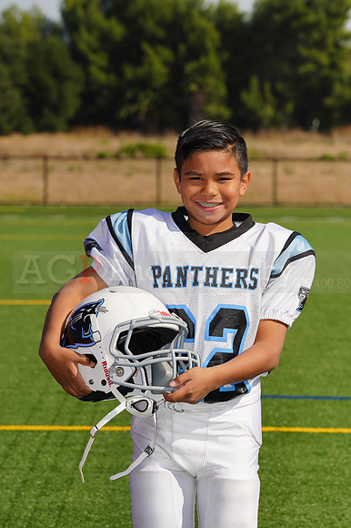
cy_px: 264
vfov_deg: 10.0
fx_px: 3016
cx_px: 176
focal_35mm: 206
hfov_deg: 6.7
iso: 100
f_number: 13
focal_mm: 206
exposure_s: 1/250
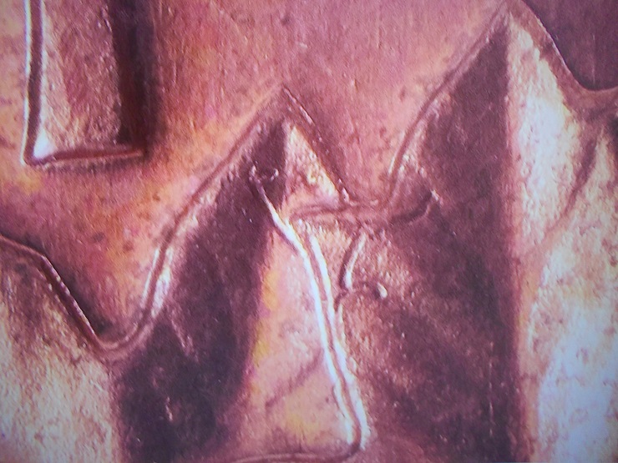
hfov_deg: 61.7
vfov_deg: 48.2
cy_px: 232
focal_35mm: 29
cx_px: 309
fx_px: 518
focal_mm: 4.1
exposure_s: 1/25
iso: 160
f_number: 3.3
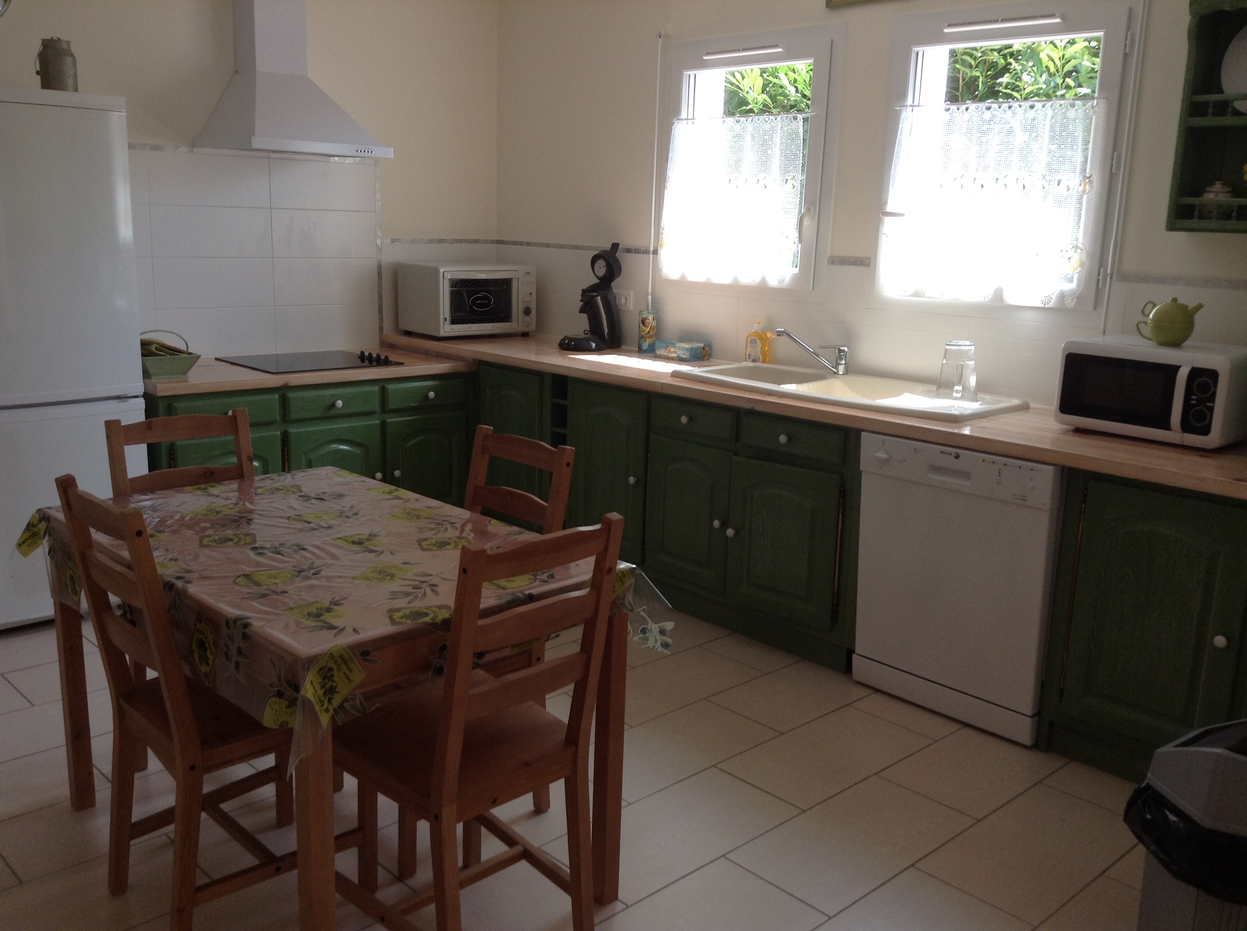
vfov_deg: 42.8
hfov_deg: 55.4
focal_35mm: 33
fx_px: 1187
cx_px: 624
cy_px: 466
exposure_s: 1/60
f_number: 2.4
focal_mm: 3.3
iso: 32
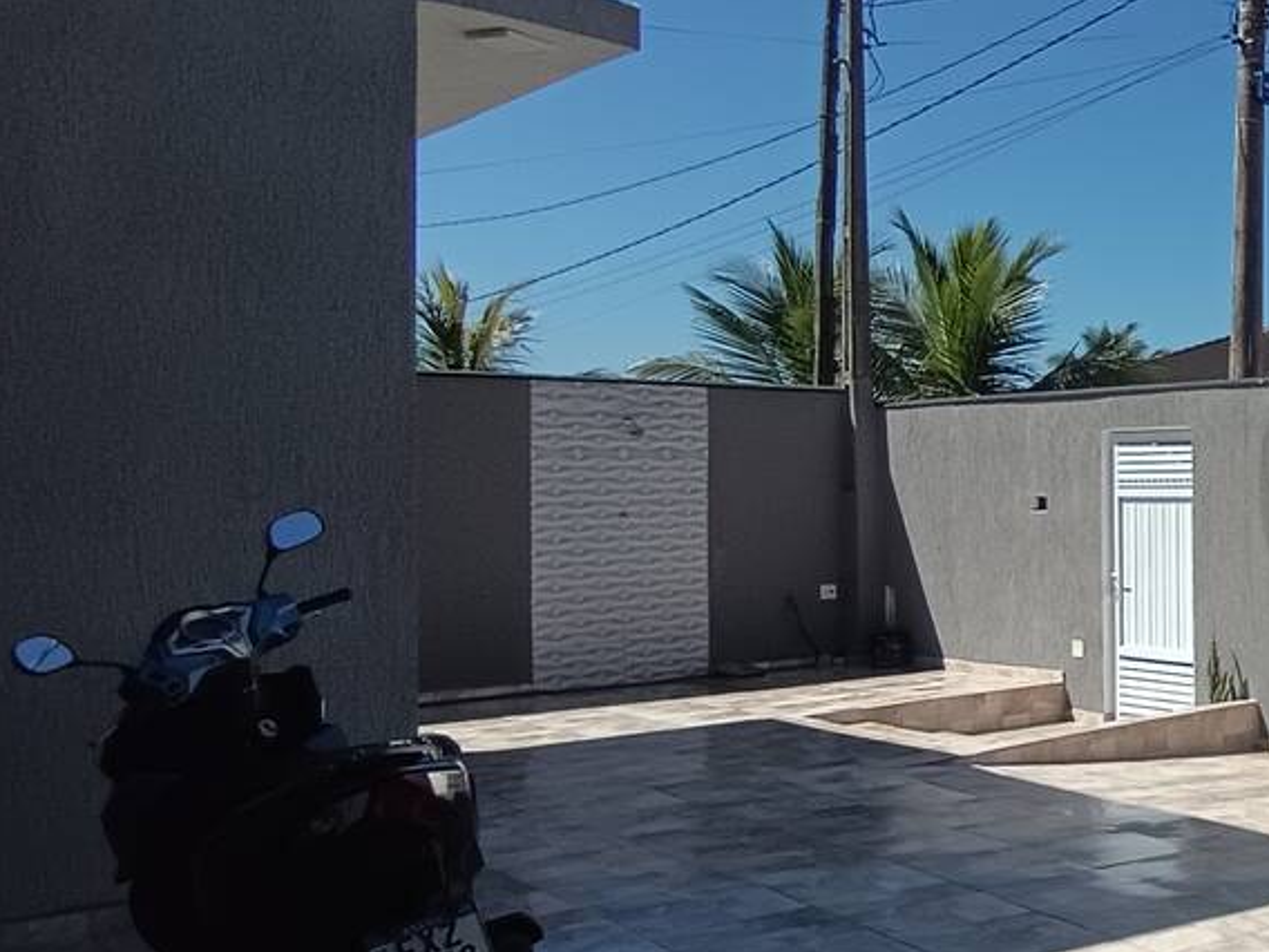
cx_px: 1513
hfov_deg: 37.4
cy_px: 487
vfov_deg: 37.7
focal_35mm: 38
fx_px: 1393
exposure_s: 1/2079
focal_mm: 1.65
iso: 60
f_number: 2.2
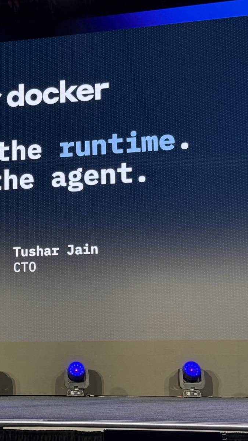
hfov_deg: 17.0
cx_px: 35
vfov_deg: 30.2
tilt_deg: +9.8
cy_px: 221
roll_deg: -0.1
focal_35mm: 70
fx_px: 819
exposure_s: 1/60
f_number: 1.78
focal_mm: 6.76
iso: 200
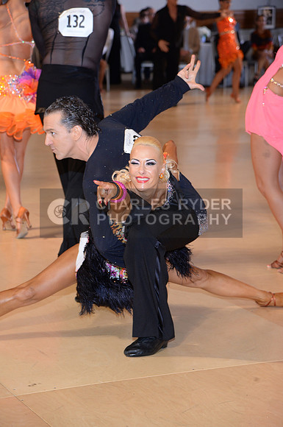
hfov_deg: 12.4
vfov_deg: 18.6
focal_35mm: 110
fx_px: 1301
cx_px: 142
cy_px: 214
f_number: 5.6
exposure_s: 1/250
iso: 1250
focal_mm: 110
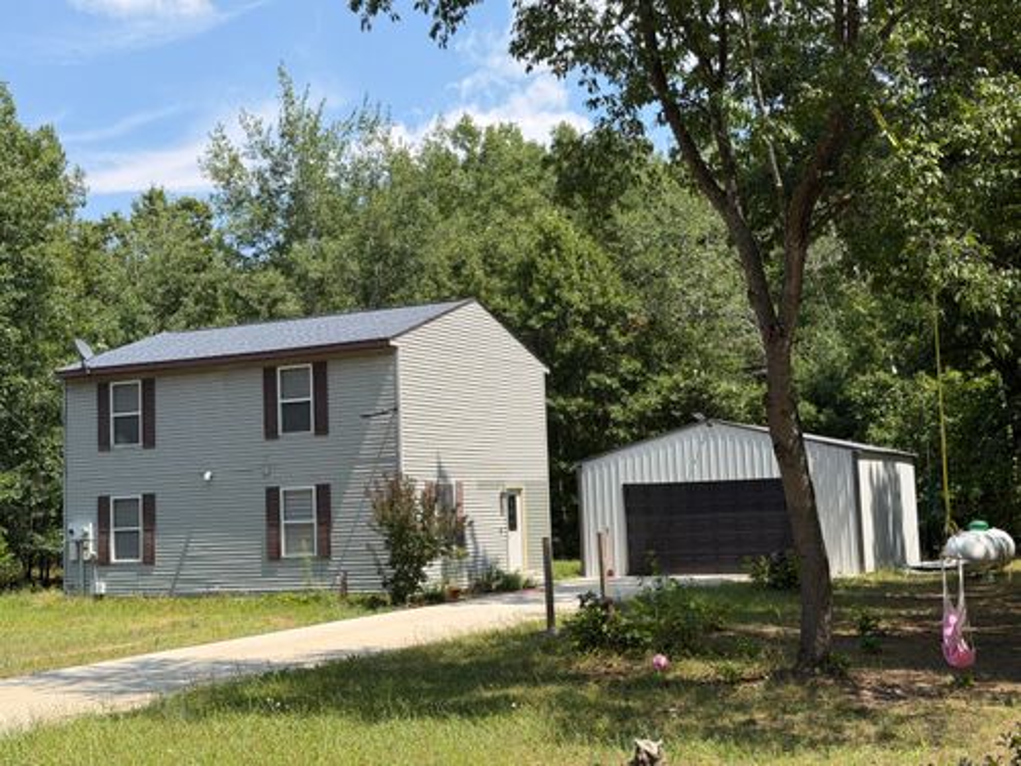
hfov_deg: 39.7
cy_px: 383
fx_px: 1416
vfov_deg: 30.3
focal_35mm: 48
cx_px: 510
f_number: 1.78
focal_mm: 6.76
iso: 64
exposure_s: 1/3096
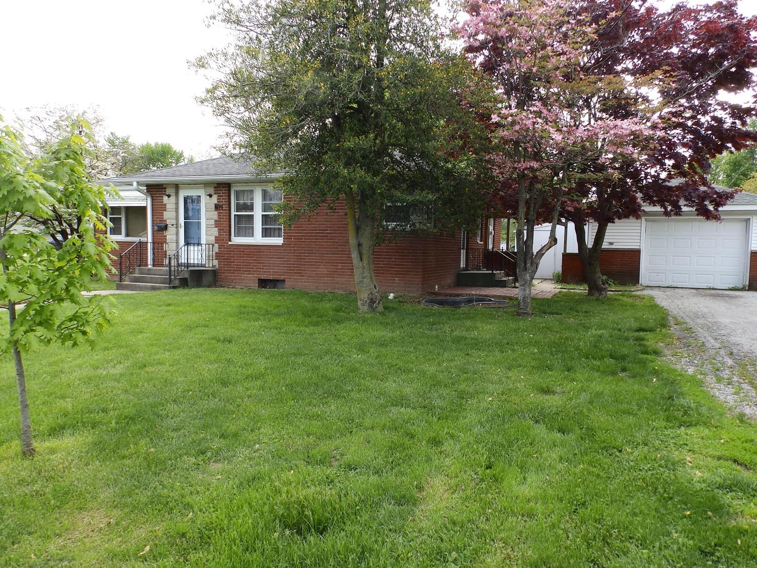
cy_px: 282
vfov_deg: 58.9
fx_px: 503
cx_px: 391
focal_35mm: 23
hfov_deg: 73.9
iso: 80
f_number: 4
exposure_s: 1/125
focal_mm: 4
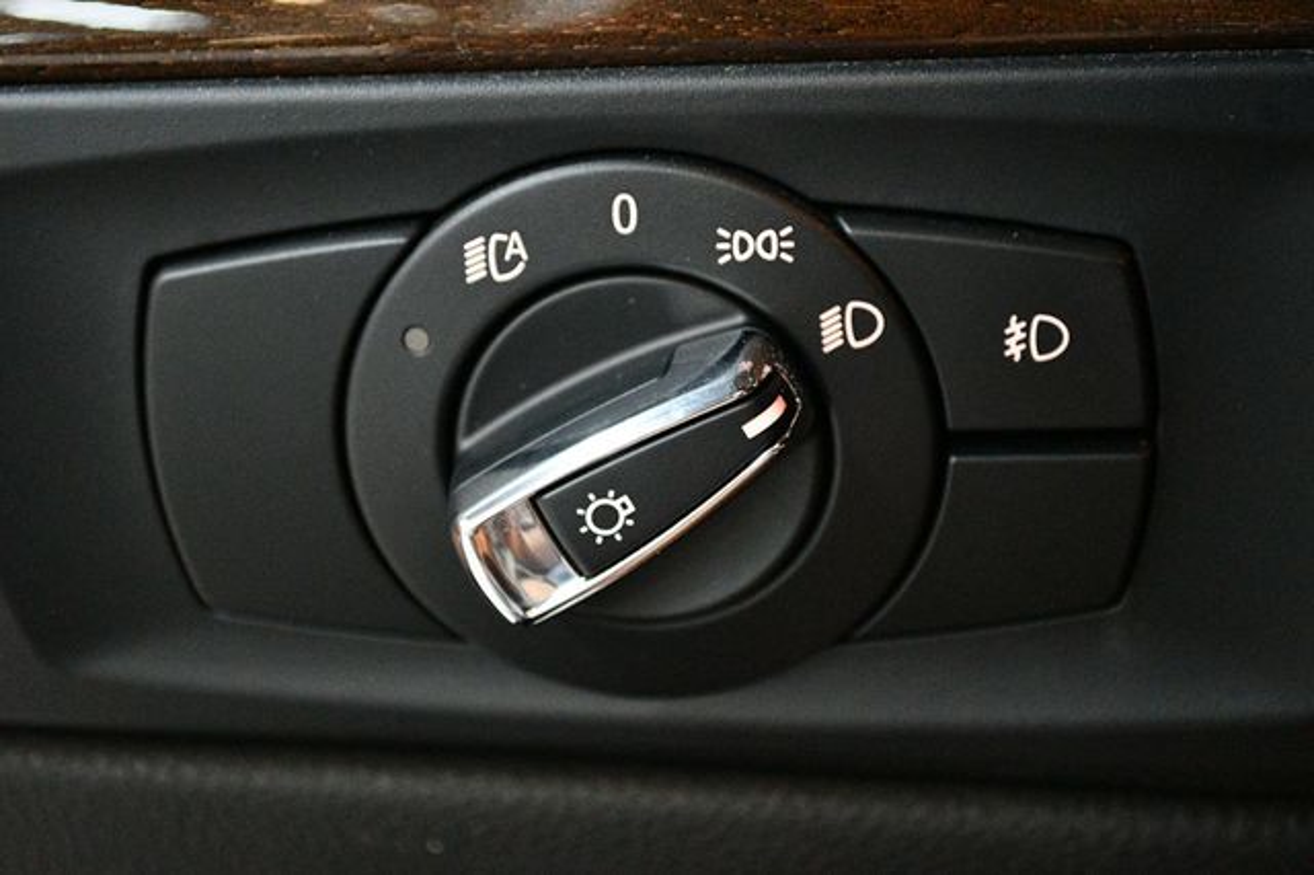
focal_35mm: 72
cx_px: 657
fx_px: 2627
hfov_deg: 28.1
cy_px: 438
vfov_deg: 18.9
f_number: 5.3
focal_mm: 48
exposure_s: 1/60
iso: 8000
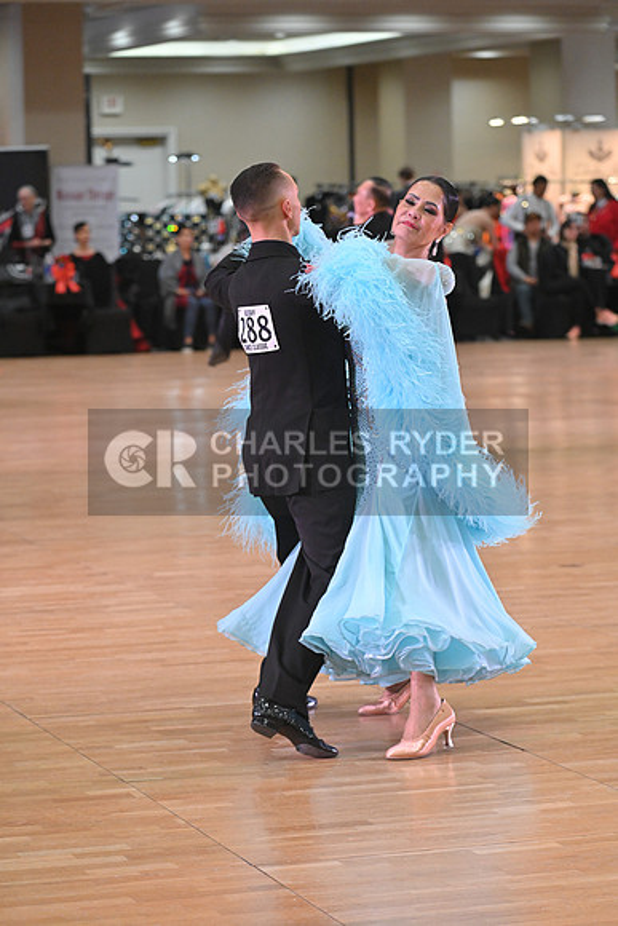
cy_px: 463
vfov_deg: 17.1
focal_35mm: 120
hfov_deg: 11.4
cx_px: 309
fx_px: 3088
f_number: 5
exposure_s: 1/400
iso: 3200
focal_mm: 120
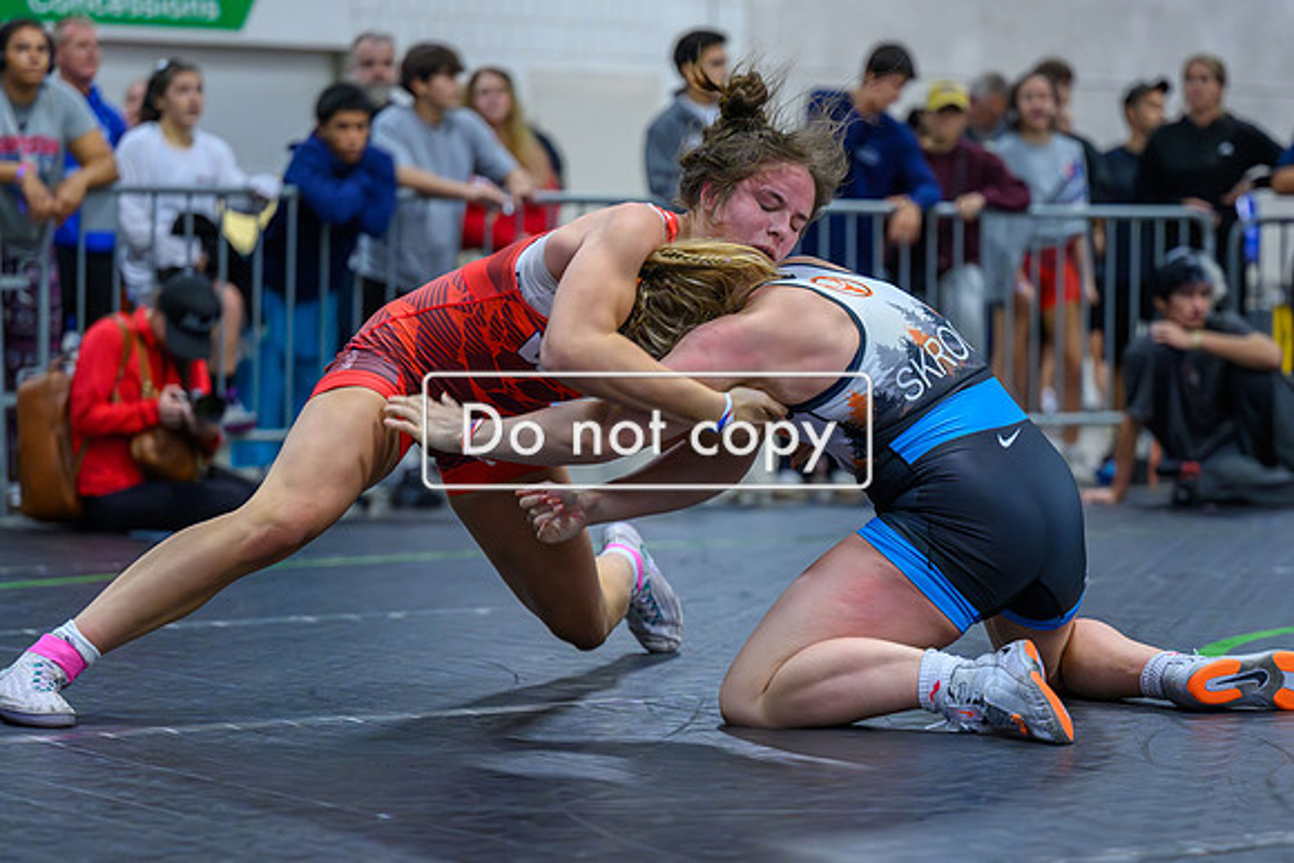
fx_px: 3847
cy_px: 513
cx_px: 720
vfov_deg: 12.8
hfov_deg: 19.1
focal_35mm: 107
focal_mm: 90
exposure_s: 1/640
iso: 10000
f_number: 2.8
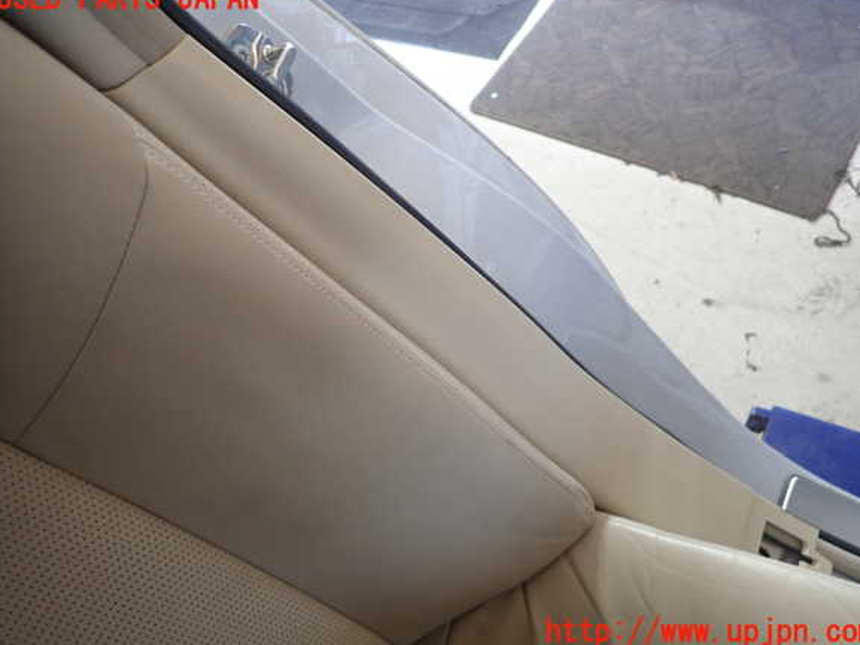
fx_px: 646
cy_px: 316
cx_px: 435
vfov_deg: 53.1
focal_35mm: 26
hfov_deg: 67.3
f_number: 2
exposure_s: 1/30
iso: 250
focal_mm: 4.5
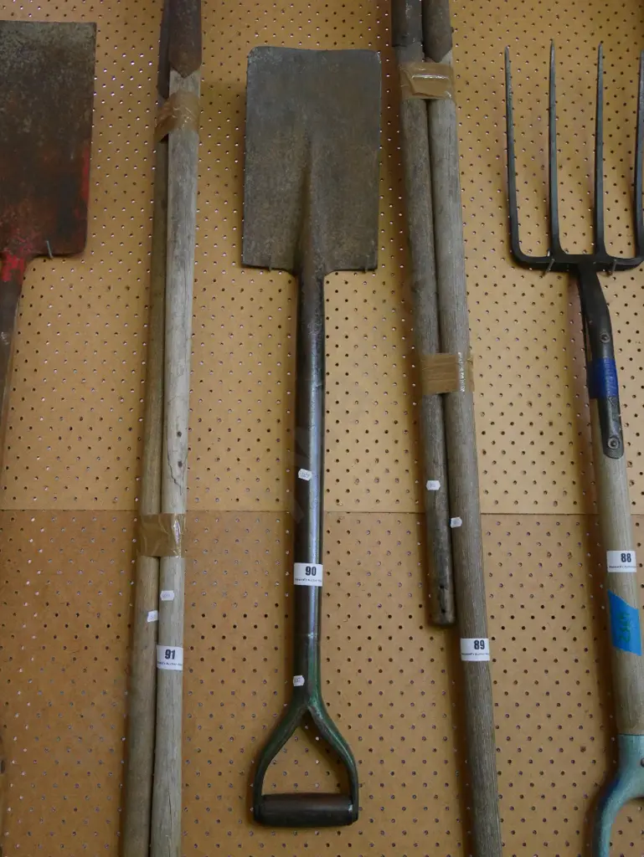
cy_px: 428
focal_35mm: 36
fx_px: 892
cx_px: 322
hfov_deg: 39.7
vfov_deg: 51.3
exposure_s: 1/10
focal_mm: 18
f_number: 4.2
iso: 3200
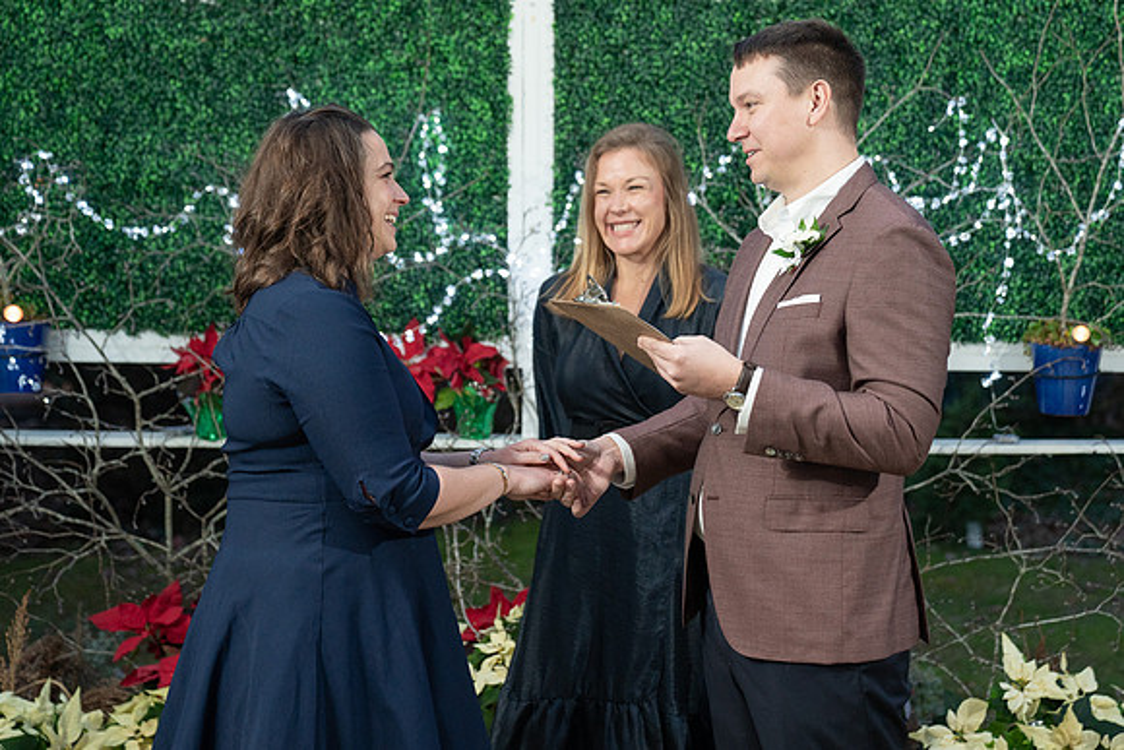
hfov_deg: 34.1
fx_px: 1832
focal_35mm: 59
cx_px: 626
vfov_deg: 23.1
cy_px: 384
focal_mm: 52
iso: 2000
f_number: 2.8
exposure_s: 1/100
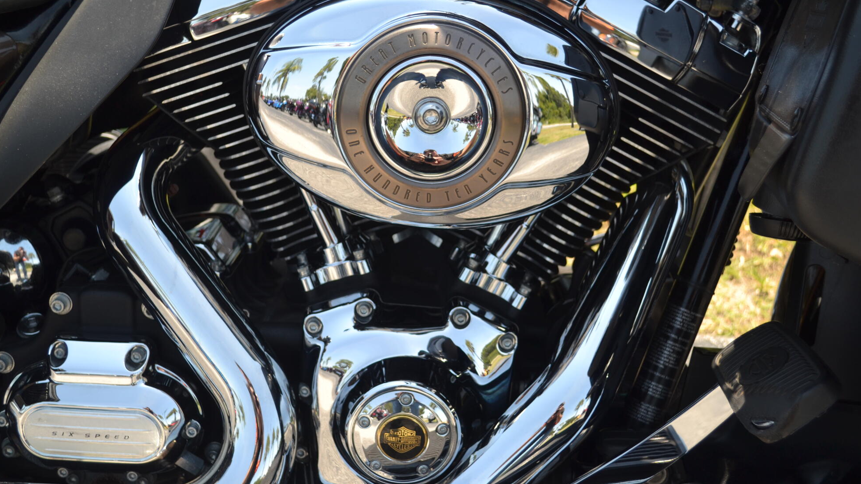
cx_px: 425
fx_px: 1027
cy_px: 233
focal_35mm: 45
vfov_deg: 26.5
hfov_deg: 45.5
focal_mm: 28
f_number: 4.5
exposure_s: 1/200
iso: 100
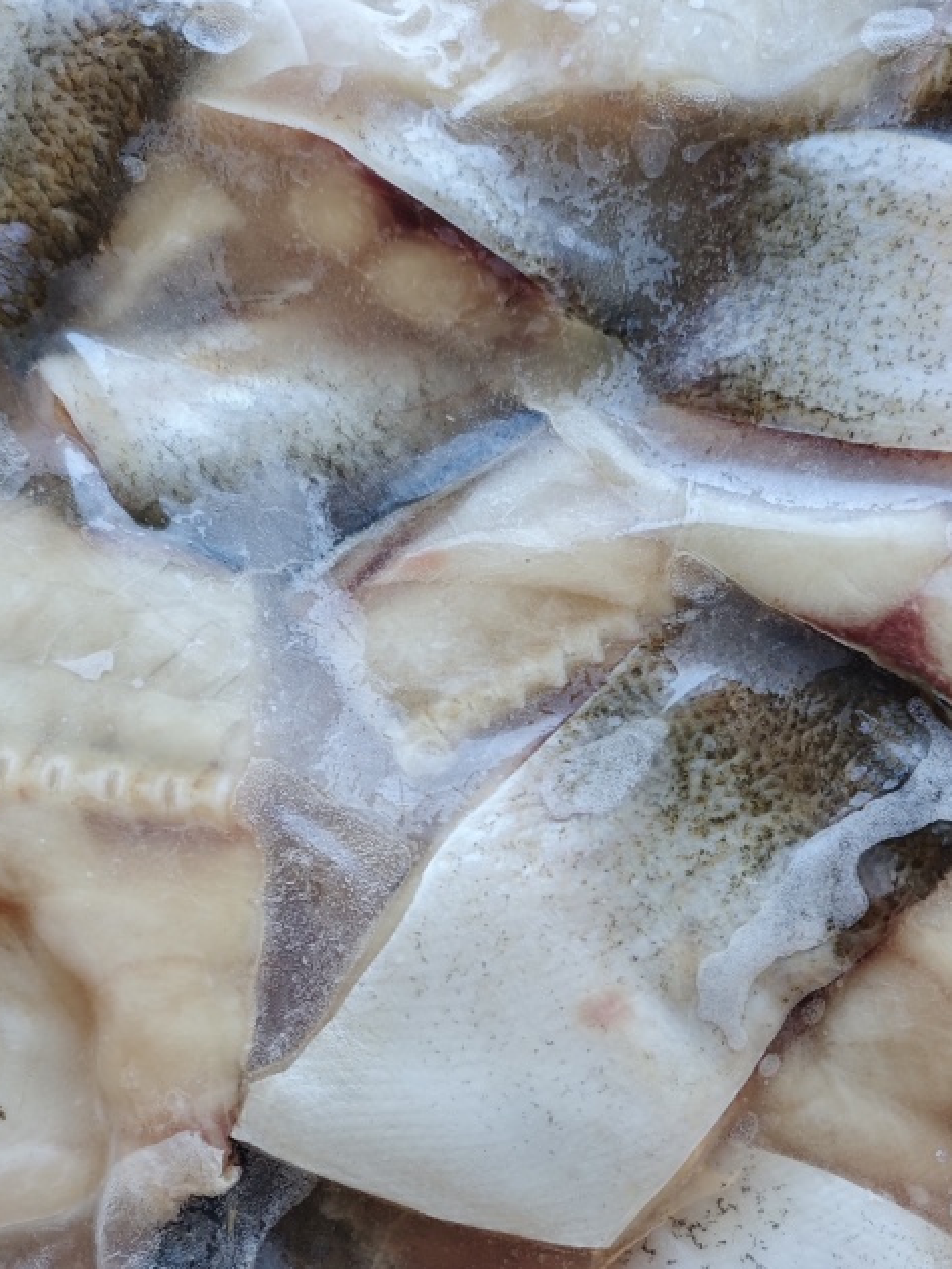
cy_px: 834
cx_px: 587
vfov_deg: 47.2
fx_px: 1430
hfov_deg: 36.6
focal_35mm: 39
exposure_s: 1/100
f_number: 1.6
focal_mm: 6.55
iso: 64
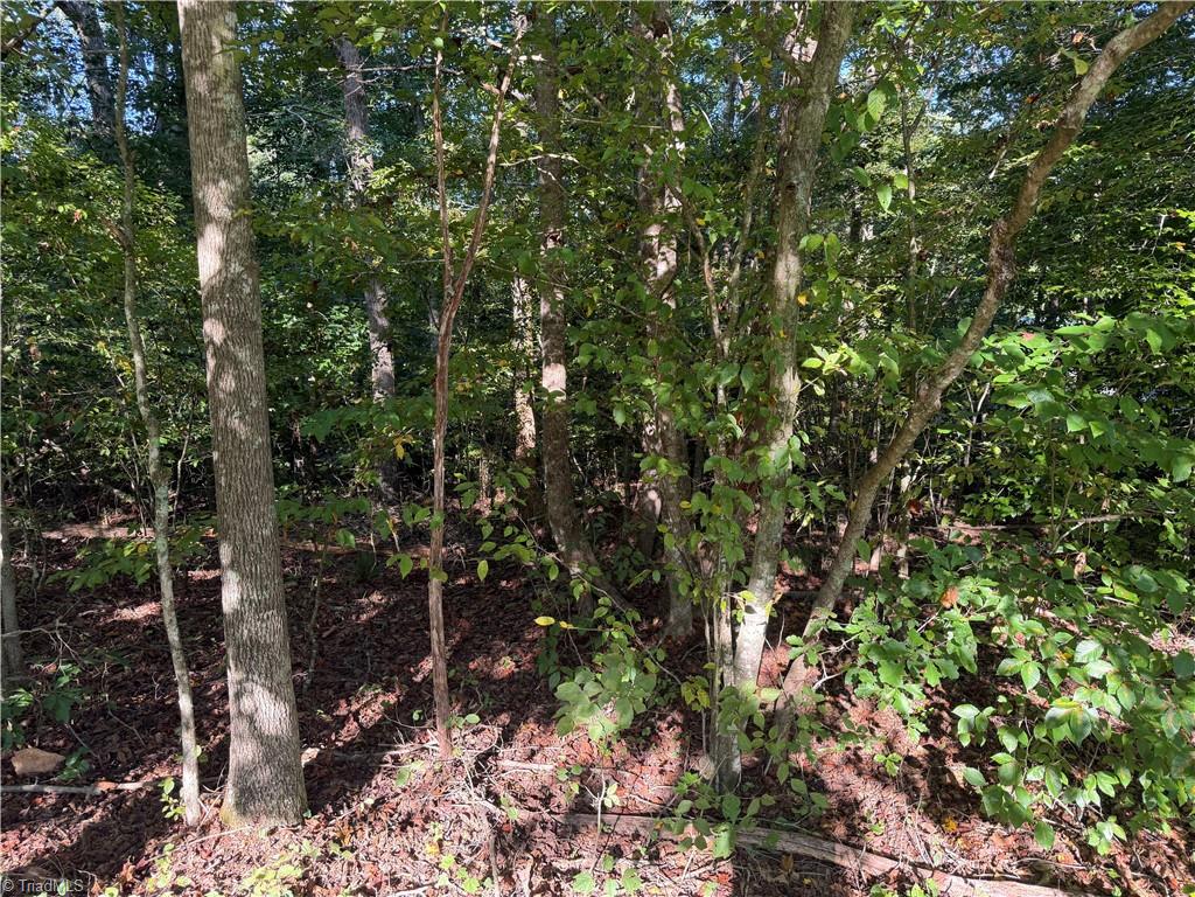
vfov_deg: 56.8
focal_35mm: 24
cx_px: 598
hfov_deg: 71.6
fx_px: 829
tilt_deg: -9.7
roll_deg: -0.1
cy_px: 448
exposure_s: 1/187
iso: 100
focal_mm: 6.76
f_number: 1.78
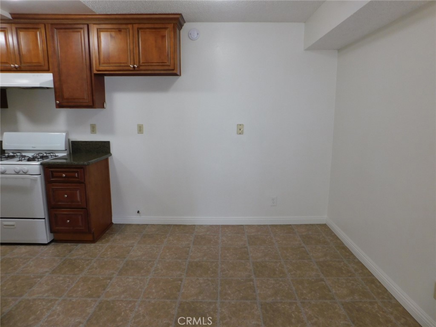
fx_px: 290
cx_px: 218
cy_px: 164
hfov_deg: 73.9
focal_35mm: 23
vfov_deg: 58.9
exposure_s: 1/30
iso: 125
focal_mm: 4
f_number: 3
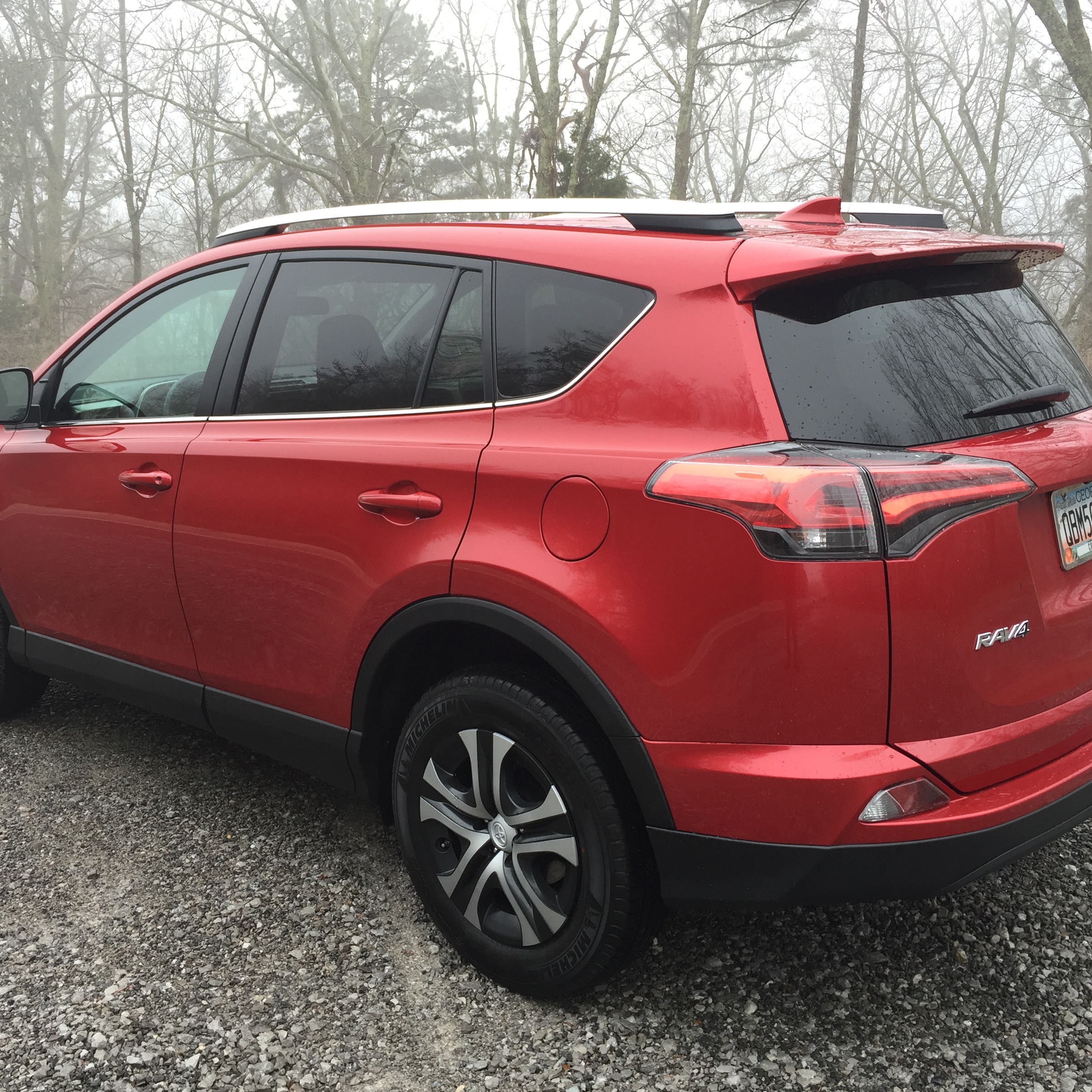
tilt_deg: -16.4
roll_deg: -1.4
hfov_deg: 47.2
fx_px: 1249
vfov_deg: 47.2
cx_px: 525
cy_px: 547
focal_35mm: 35
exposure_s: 1/120
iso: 32
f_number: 2.2
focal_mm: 4.15
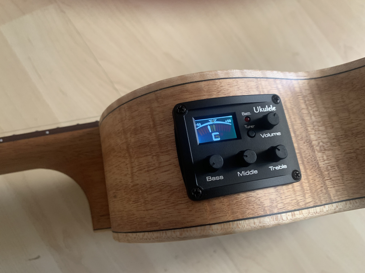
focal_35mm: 26
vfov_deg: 53.1
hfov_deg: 67.3
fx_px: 274
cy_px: 136
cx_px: 182
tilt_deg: -72.6
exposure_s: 1/60
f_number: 1.8
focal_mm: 4.25
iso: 400
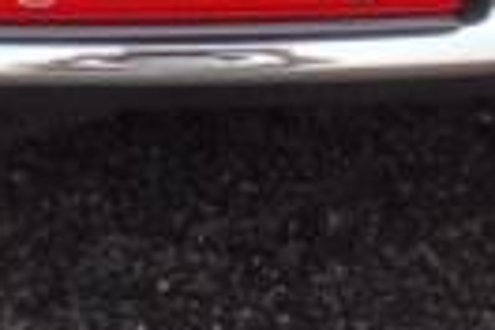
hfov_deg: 9.4
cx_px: 259
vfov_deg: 5.4
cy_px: -1054
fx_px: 2997
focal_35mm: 218
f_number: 1.9
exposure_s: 1/120
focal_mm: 3.58
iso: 50
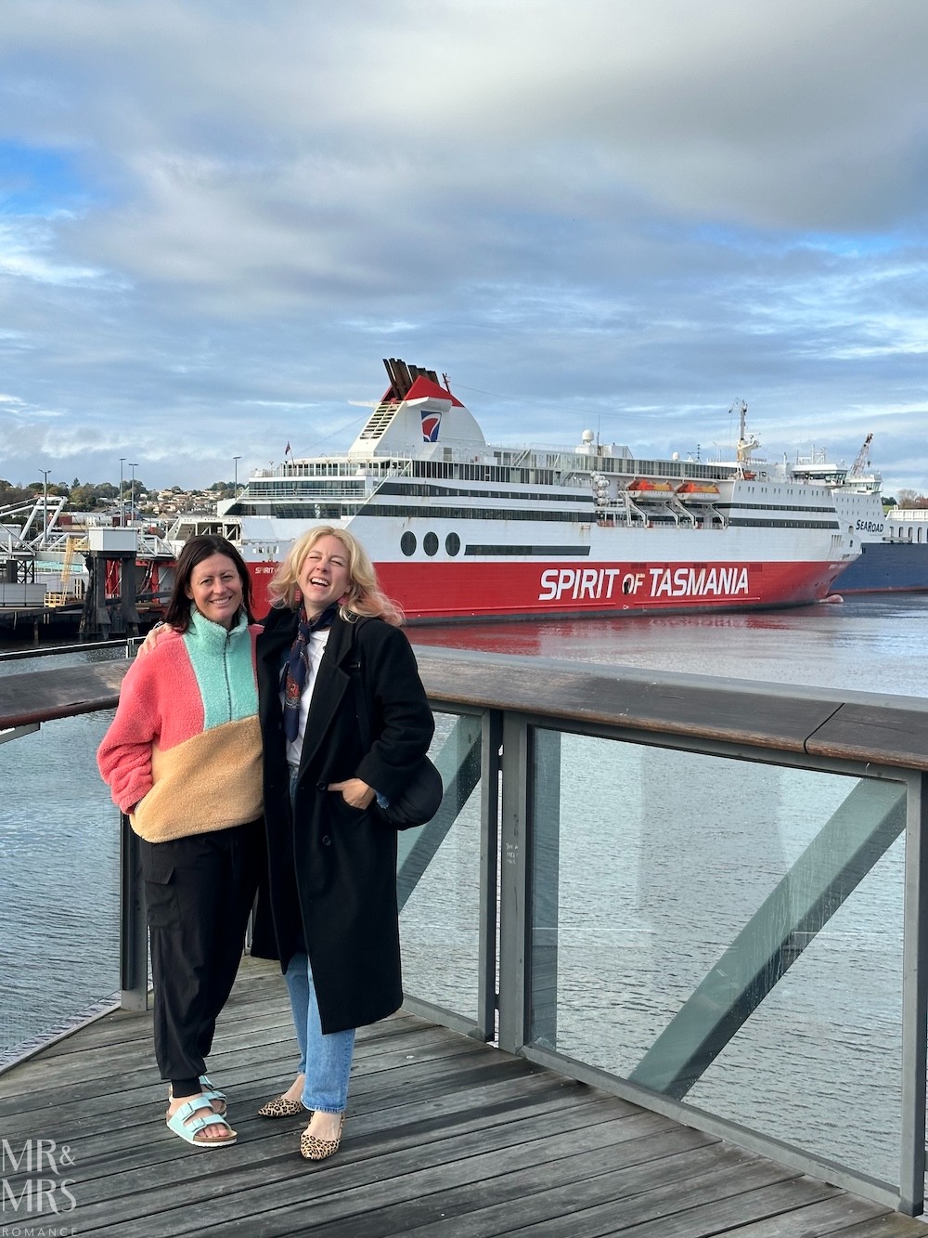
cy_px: 619
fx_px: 1715
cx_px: 464
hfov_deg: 30.3
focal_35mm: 48
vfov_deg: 39.7
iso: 64
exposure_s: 1/2358
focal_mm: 6.86
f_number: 1.78
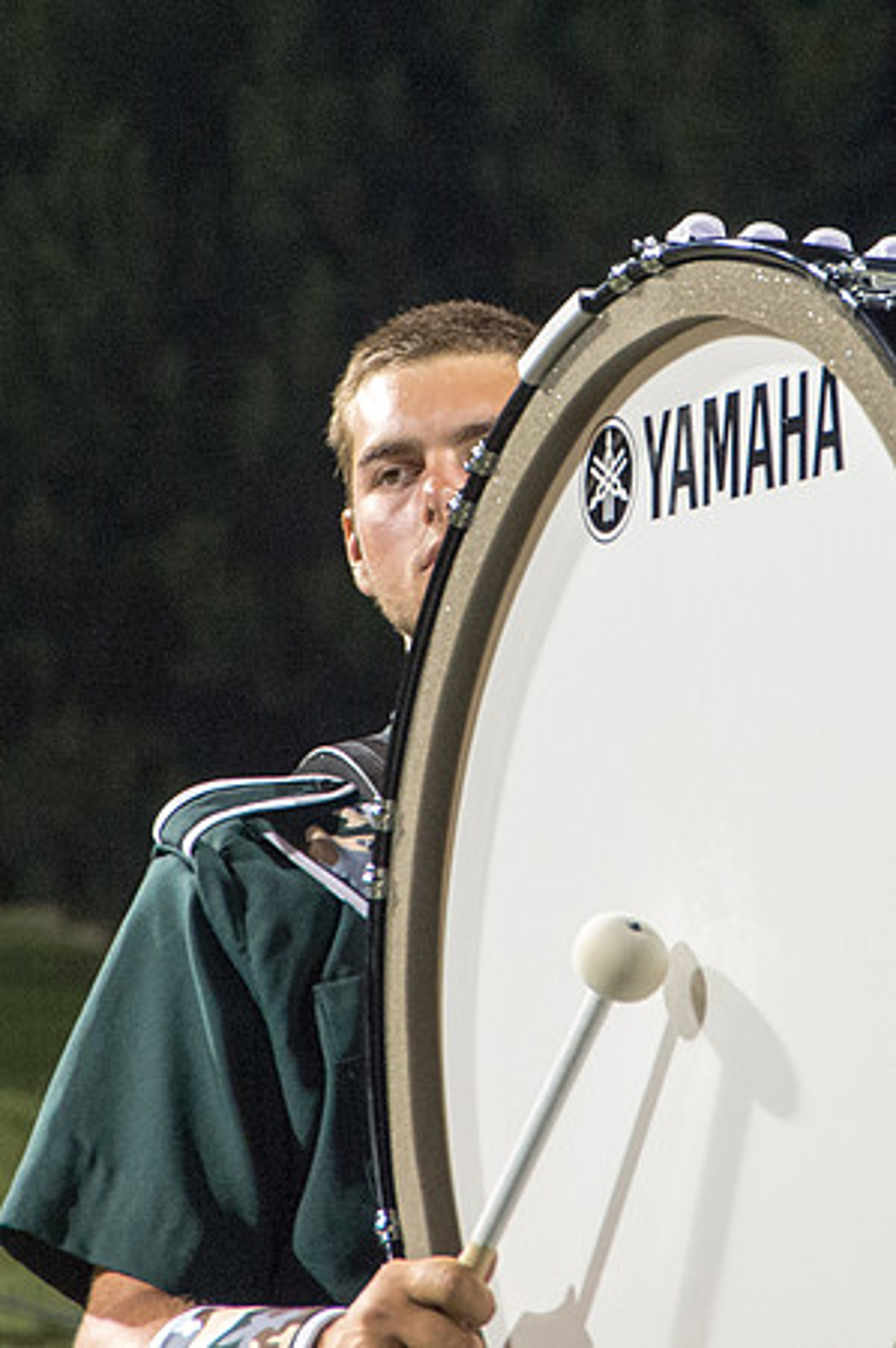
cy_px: 332
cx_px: 597
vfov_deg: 7.5
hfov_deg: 5.0
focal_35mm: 274
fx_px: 10265
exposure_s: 1/160
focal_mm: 120
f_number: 5.6
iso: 6400
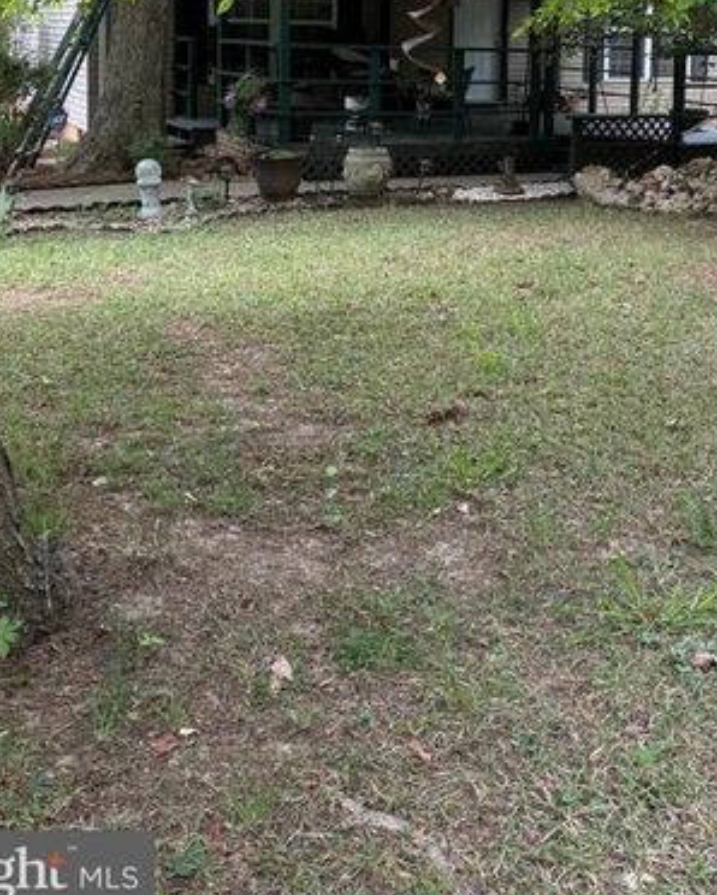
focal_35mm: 42
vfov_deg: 40.9
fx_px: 1113
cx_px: 496
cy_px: 114
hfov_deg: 35.2
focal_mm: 6.76
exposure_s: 1/381
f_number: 1.78
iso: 100
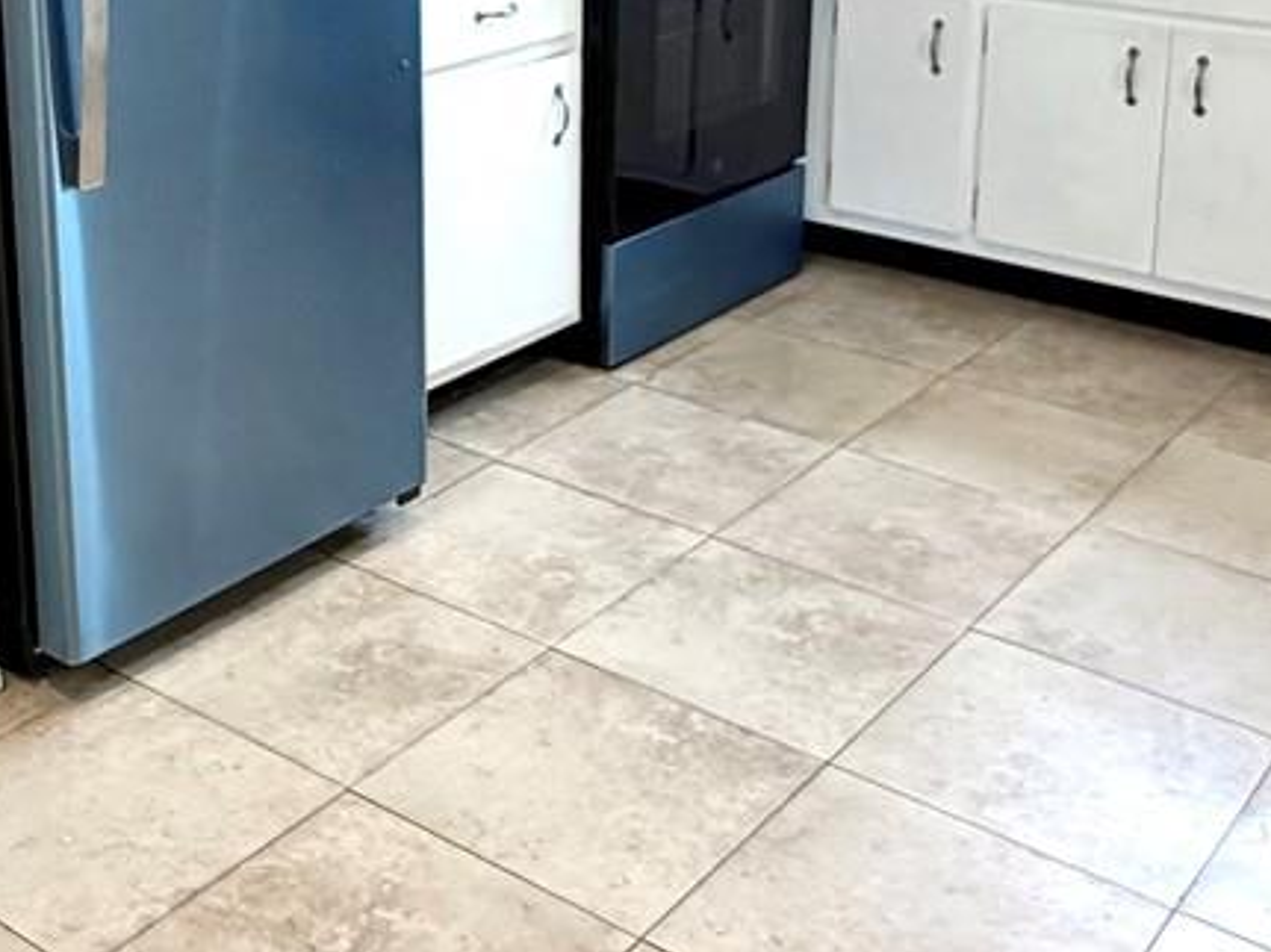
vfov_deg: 26.6
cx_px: 410
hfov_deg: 36.4
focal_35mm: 52
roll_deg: +0.7
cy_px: 12
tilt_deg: -11.0
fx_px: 1909
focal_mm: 2.22
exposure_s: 1/120
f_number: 2.2
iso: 160
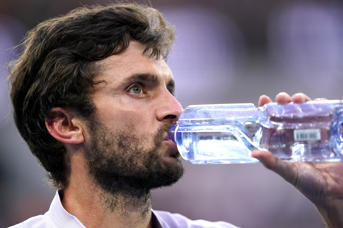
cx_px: 172
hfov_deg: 5.2
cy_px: 114
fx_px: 3811
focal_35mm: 400
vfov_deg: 3.4
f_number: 2.8
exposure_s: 1/3200
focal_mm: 400
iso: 4000
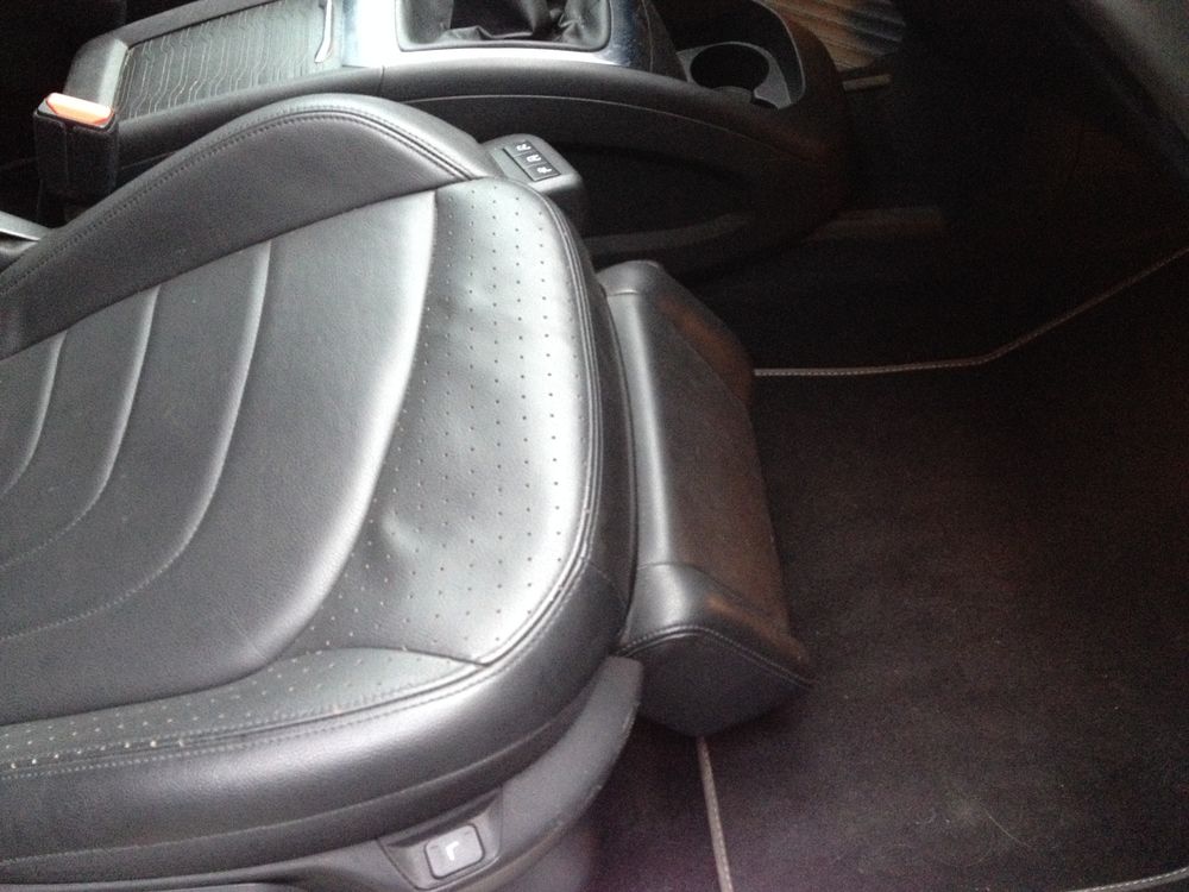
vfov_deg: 40.7
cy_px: 446
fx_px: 1202
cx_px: 594
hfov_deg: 52.6
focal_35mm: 35
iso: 500
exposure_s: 1/15
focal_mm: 4.28
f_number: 2.4
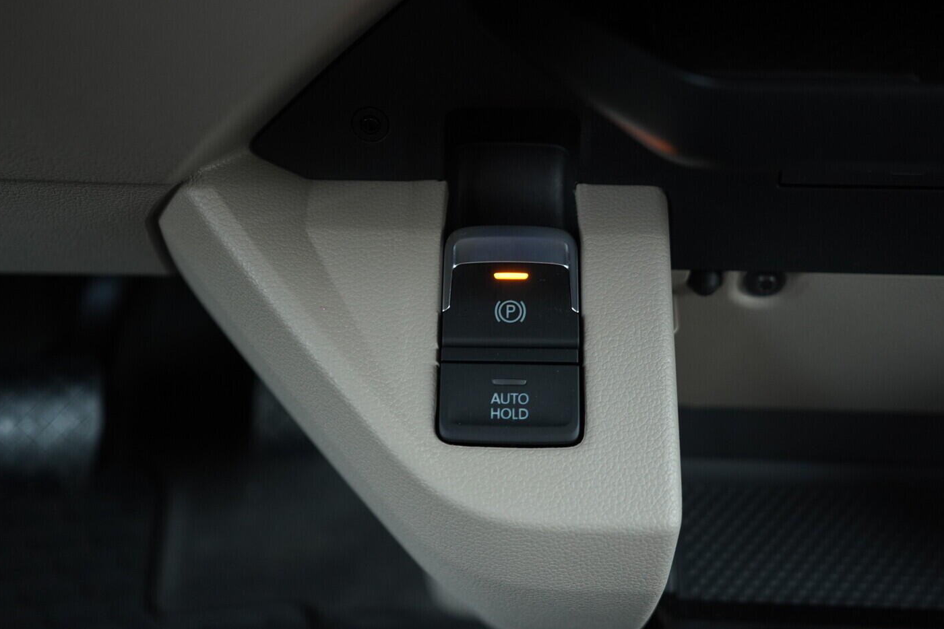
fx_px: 970
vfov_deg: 35.9
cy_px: 310
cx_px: 467
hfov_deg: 51.9
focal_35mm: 37
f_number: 2.8
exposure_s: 1/40
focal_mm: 24
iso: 800
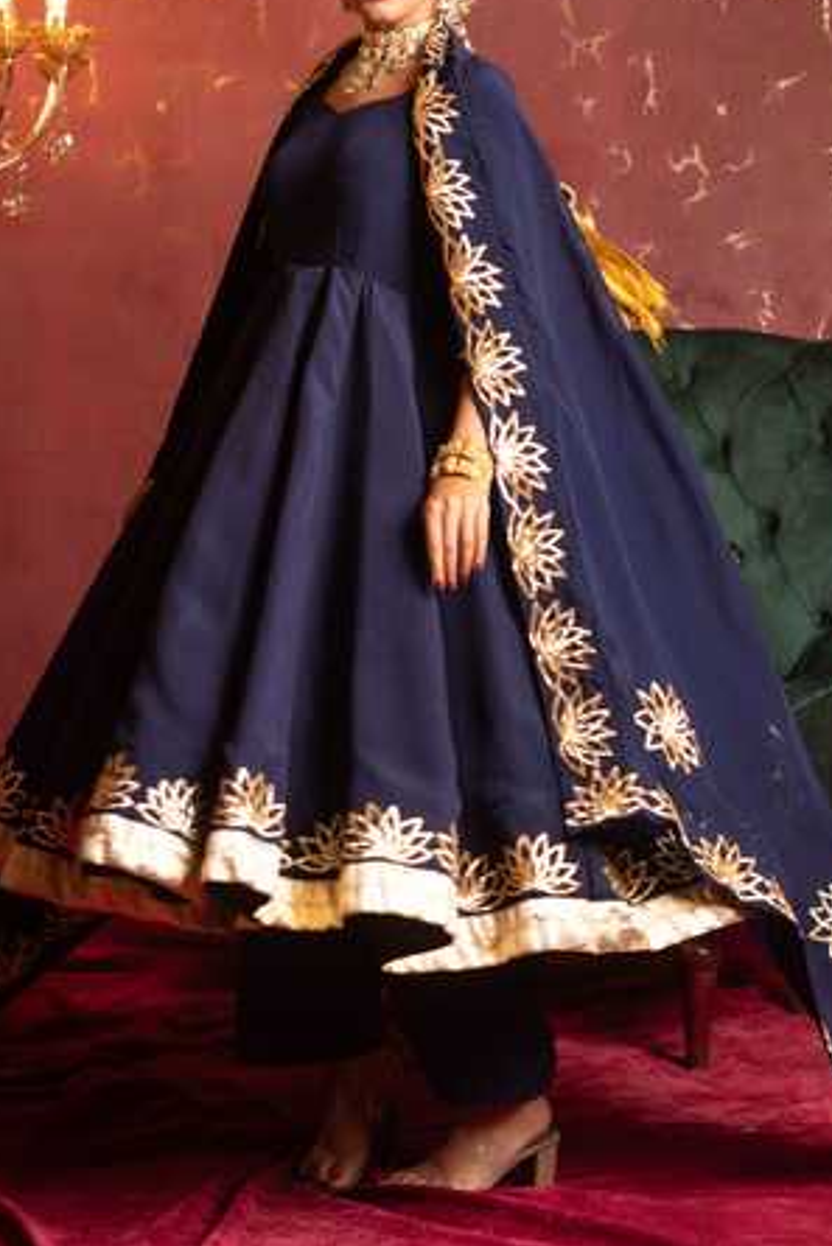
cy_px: 514
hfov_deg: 23.0
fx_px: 2044
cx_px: 378
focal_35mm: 59
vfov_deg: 33.8
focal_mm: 50
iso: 160
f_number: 4
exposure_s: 1/160
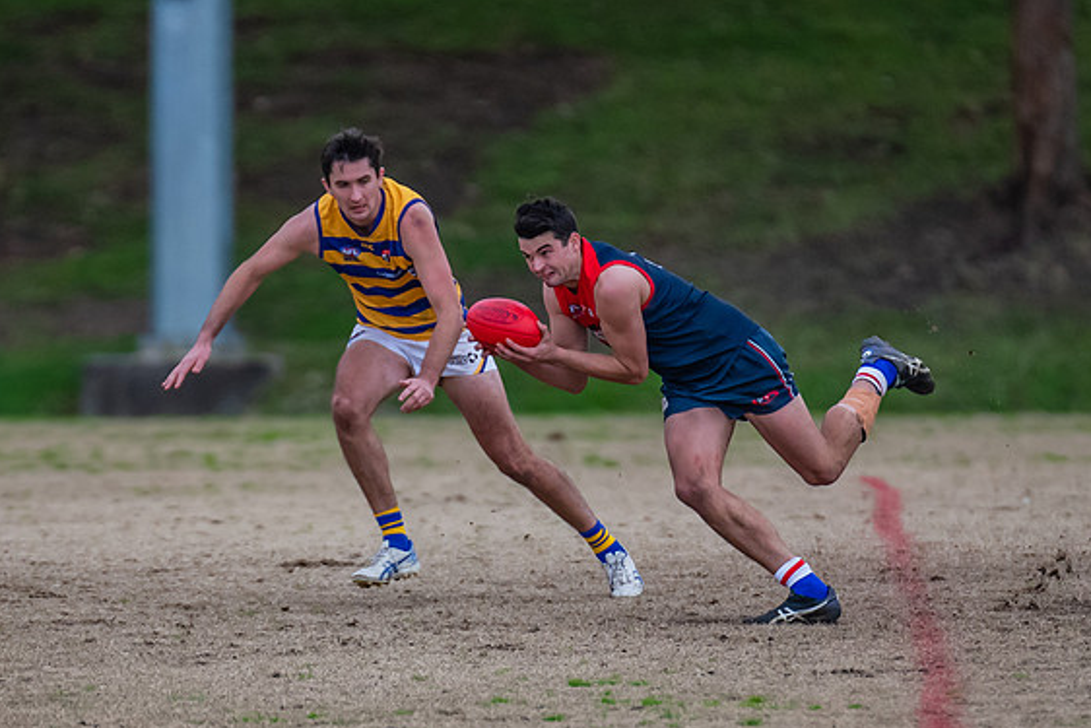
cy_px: 575
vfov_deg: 1.8
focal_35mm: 778
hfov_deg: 2.7
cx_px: 432
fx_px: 23582
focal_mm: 300
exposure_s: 1/2000
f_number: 2.8
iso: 1100
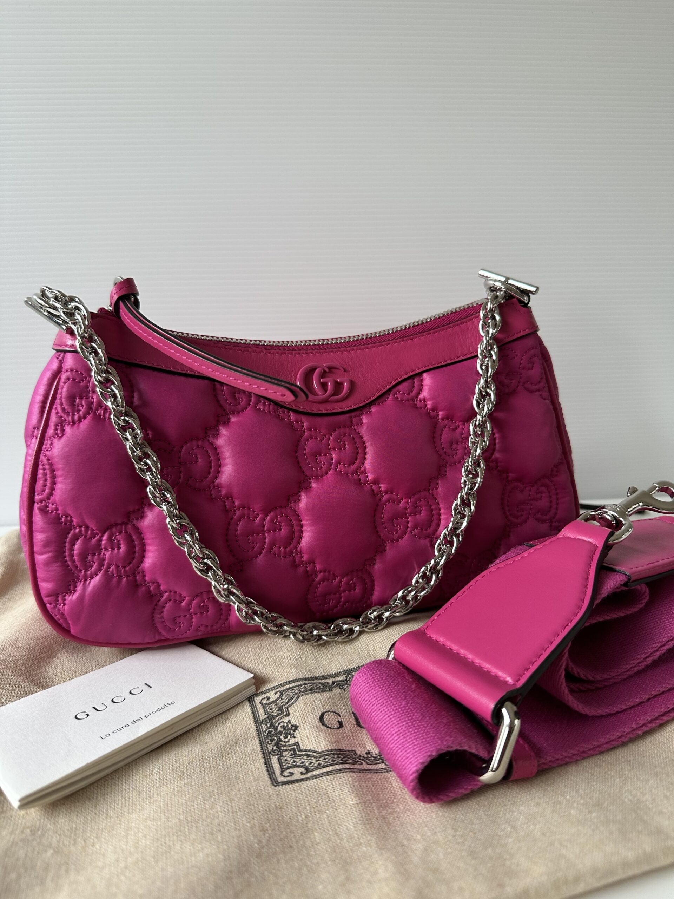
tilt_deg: -15.8
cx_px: 337
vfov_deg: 71.6
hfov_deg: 56.8
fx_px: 623
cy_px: 450
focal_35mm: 24
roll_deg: +0.5
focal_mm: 6.86
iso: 125
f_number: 1.78
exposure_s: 1/121
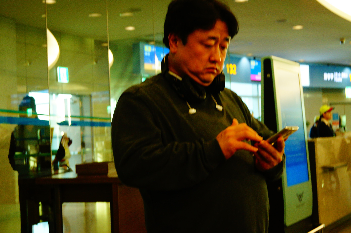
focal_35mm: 52
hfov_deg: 37.9
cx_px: 176
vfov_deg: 25.7
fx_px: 511
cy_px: 116
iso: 1250
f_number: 5
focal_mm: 35
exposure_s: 1/60
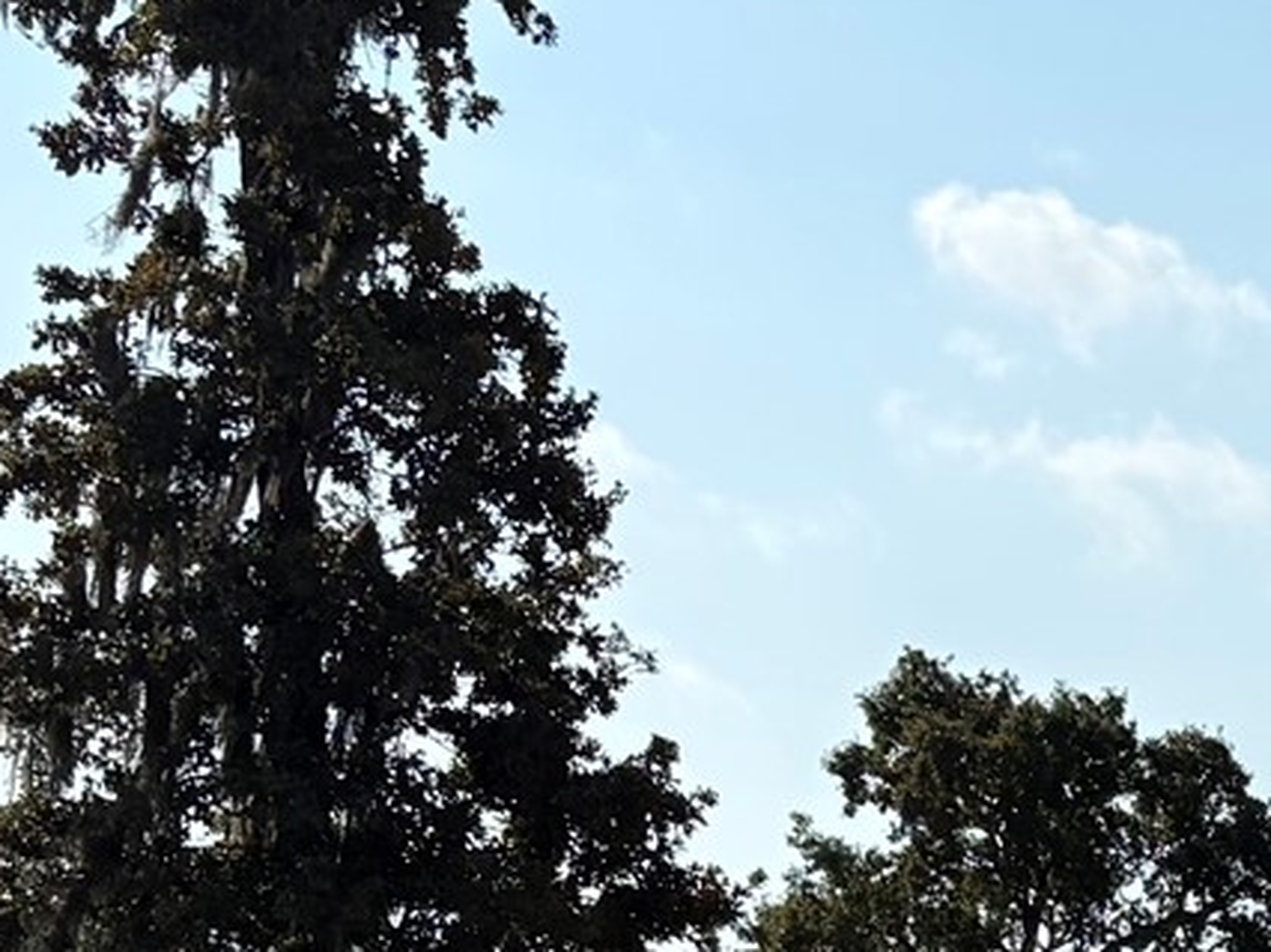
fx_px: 4587
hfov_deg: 14.0
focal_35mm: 125
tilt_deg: -3.9
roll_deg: -1.0
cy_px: 1749
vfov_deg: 11.0
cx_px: 2273
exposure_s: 1/5814
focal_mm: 5.96
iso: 50
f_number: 1.6
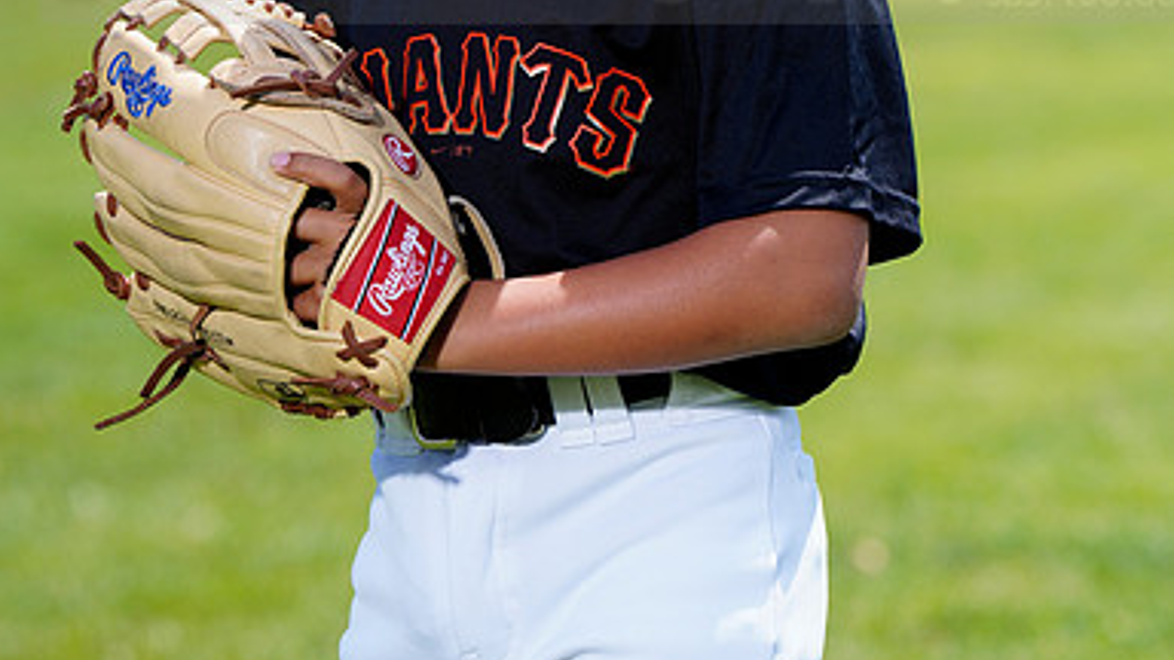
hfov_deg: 7.4
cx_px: 585
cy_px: -73
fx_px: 9121
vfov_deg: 4.1
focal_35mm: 293
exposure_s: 1/250
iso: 100
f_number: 6.3
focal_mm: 185
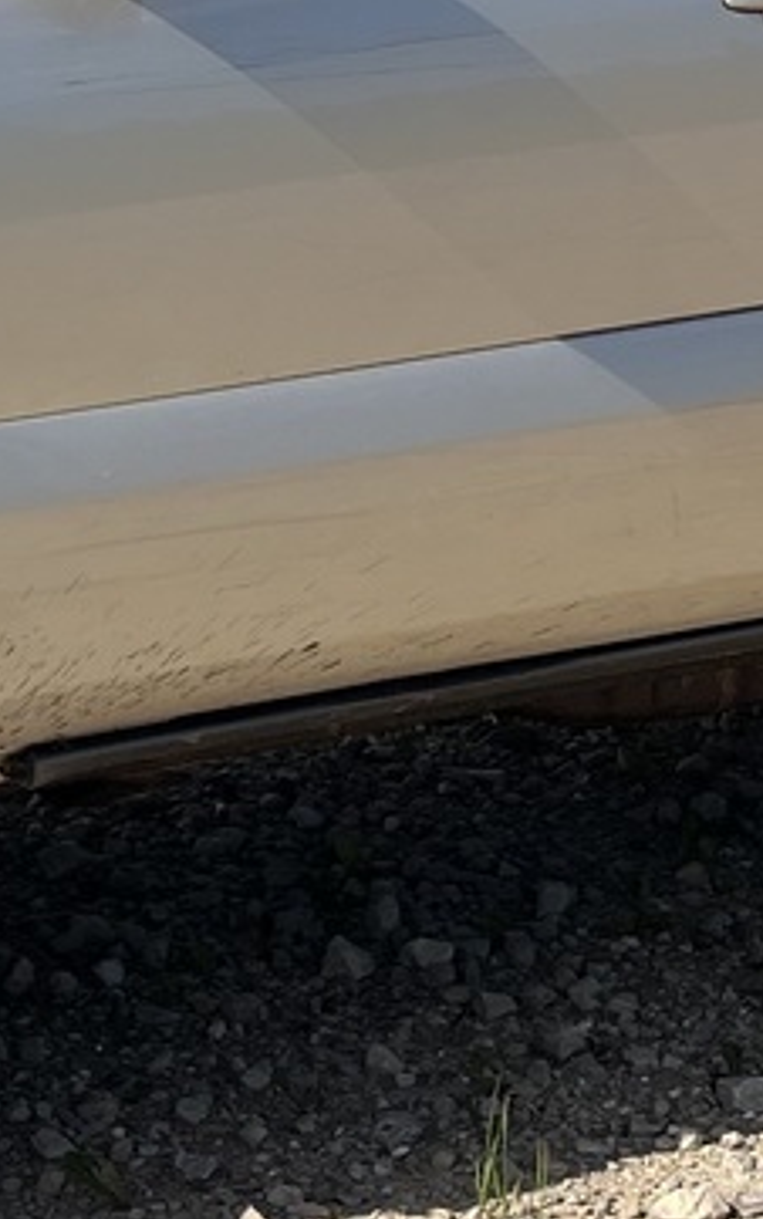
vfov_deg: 16.8
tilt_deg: -7.7
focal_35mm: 122
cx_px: 358
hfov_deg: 10.8
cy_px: 24
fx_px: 4054
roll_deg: +1.0
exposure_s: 1/3745
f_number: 1.6
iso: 50
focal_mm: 5.1
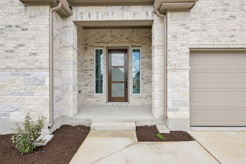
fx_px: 143
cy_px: 82
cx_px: 123
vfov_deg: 59.5
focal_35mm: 21
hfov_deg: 81.2
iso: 100
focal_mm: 21
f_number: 6.7
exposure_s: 1/350
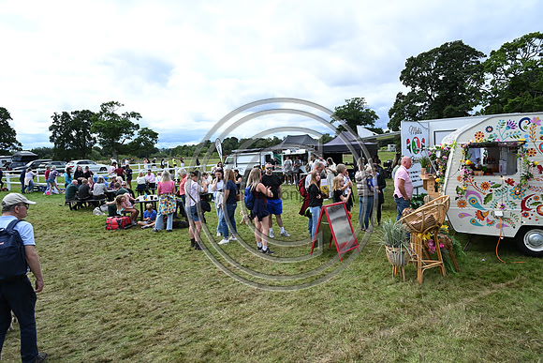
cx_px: 272
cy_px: 182
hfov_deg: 73.7
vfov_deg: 53.2
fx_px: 362
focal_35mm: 24
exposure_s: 1/1250
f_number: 9
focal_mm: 24
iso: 1250
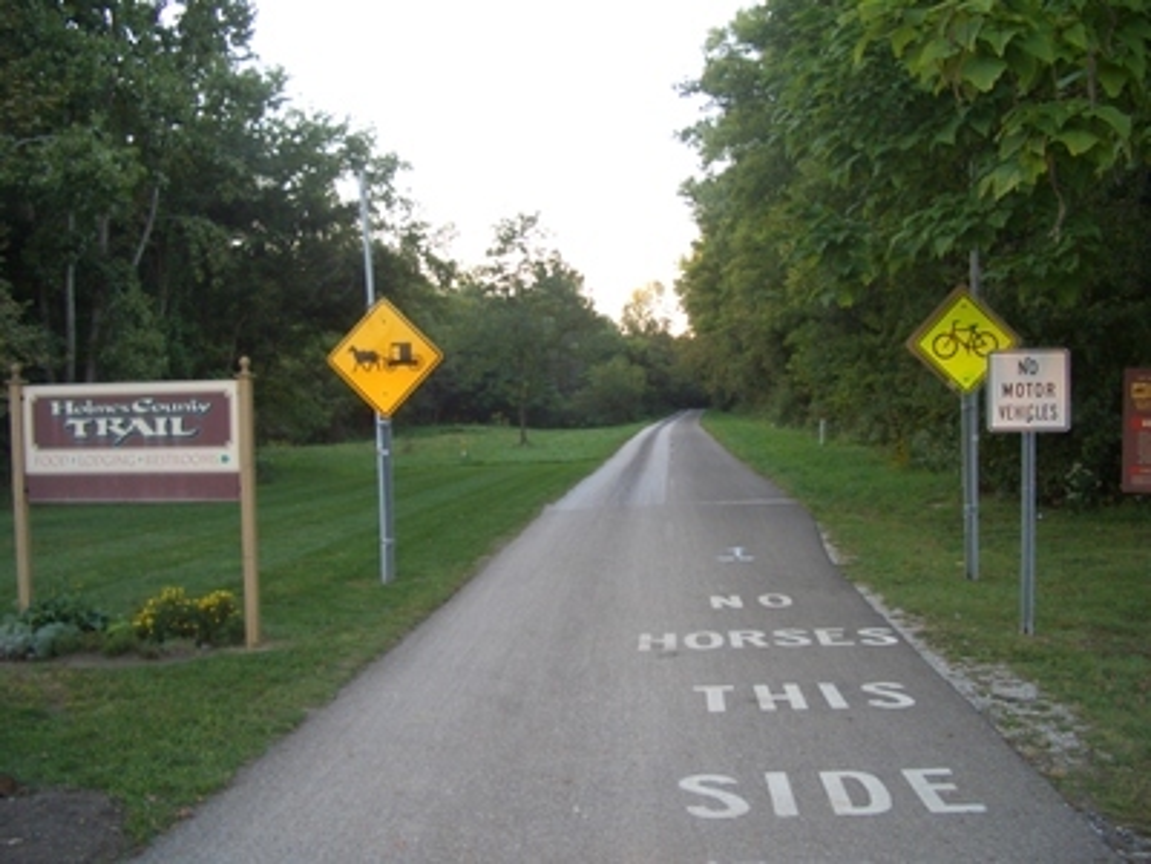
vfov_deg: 40.7
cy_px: 432
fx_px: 1164
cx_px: 576
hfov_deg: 52.6
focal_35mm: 35
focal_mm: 5.8
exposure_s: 1/50
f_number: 2.6
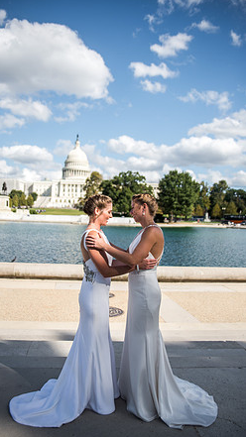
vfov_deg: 62.6
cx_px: 99
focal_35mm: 31
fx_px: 360
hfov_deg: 37.6
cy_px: 219
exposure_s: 1/4000
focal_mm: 29
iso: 100
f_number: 2.8
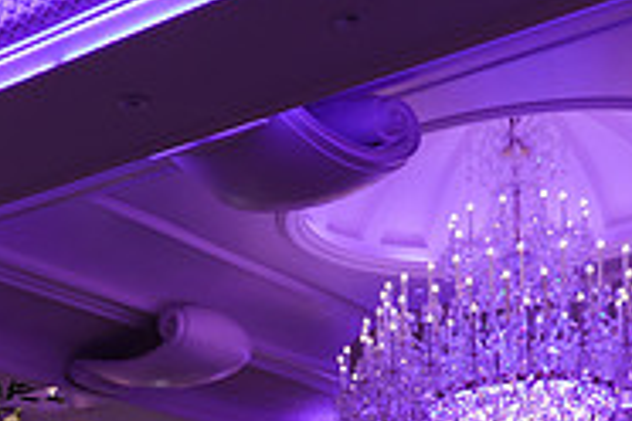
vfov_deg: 16.4
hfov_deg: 26.1
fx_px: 1317
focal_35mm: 75
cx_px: 54
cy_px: 650
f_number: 4
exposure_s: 1/50
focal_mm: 24
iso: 1250
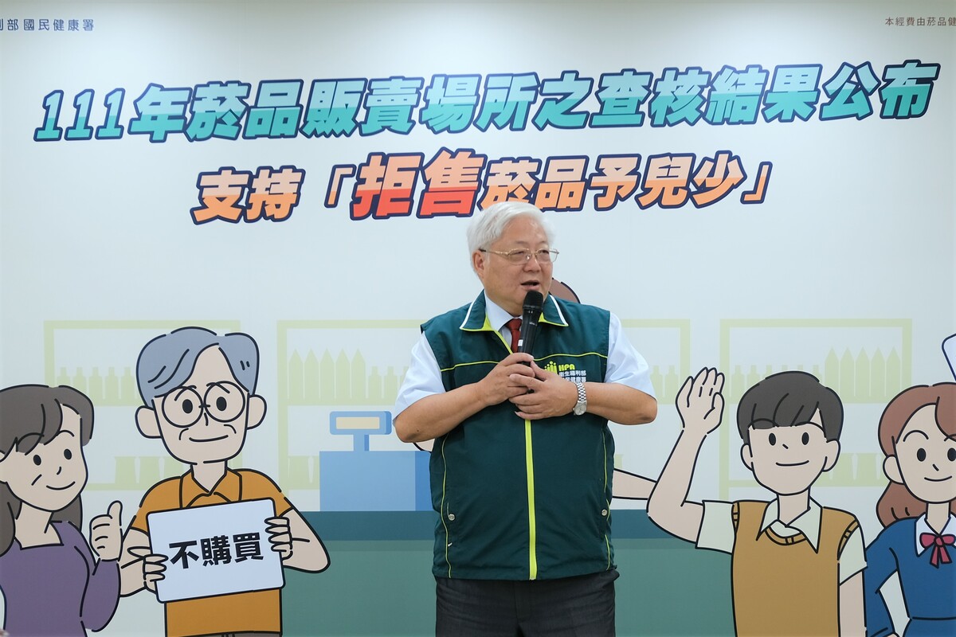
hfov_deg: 53.1
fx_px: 956
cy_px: 318
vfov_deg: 36.9
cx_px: 478
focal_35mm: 36
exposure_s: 1/34
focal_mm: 24
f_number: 4
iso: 160
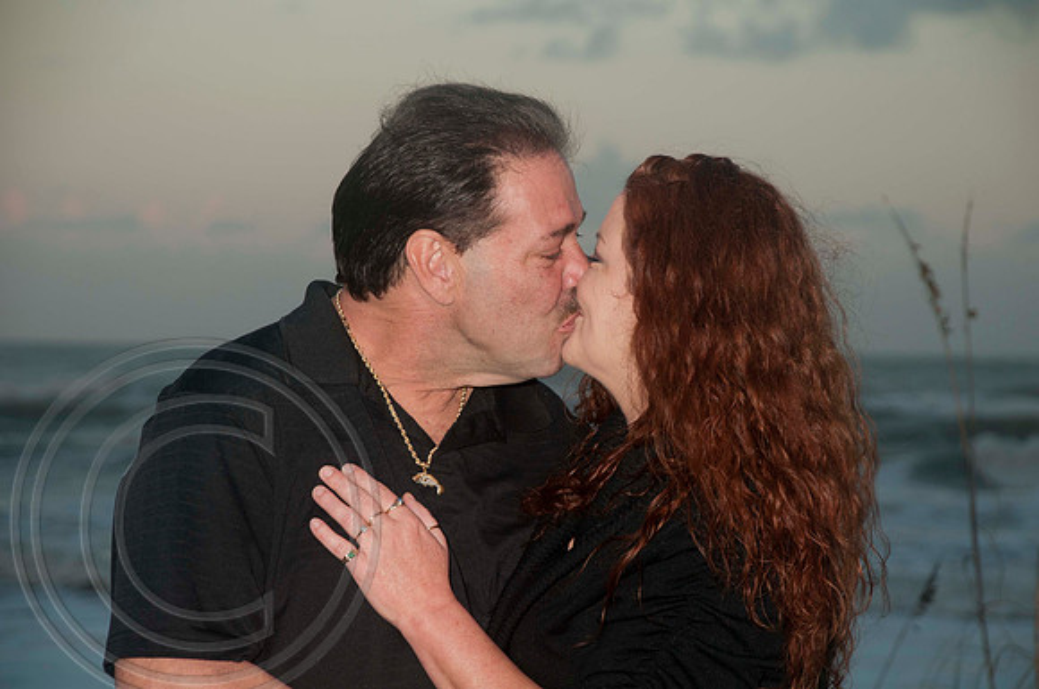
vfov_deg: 9.6
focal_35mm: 142
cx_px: 520
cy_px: 344
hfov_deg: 14.4
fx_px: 4107
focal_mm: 95
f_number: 6.3
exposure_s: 1/80
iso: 100
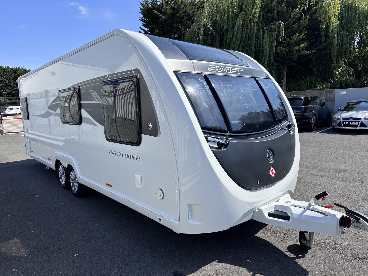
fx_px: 255
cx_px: 184
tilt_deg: -8.0
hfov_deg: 71.6
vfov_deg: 56.8
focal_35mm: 24
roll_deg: +1.3
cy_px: 138
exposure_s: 1/4016
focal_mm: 6.86
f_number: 1.78
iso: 80
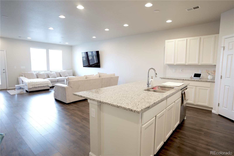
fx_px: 130
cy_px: 78
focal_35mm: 20
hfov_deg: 84.0
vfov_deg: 61.9
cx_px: 117
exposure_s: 1/40
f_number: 2.2
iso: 320
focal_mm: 20
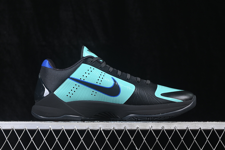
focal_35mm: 75
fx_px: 469
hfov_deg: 27.0
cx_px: 112
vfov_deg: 18.2
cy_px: 75
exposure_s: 1/60
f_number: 6.3
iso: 160
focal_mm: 50
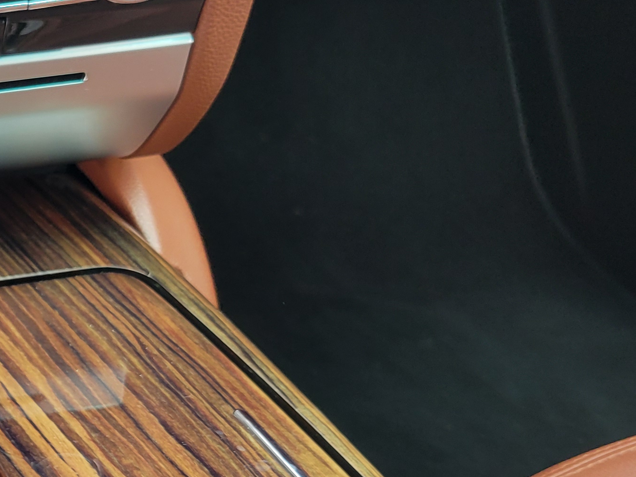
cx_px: -283
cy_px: 402
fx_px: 1433
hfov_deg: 21.5
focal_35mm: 78
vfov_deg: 18.7
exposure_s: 1/120
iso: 64
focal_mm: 5.4
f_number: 1.8
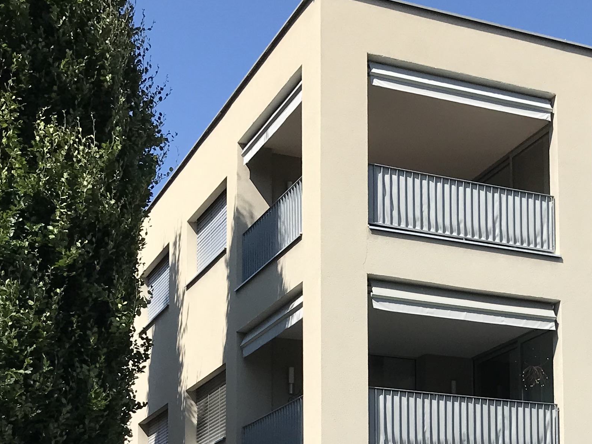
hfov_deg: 26.5
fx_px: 1231
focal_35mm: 72
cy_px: 504
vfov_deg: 19.5
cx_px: 487
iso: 20
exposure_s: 1/2660
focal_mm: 3.99
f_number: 1.8
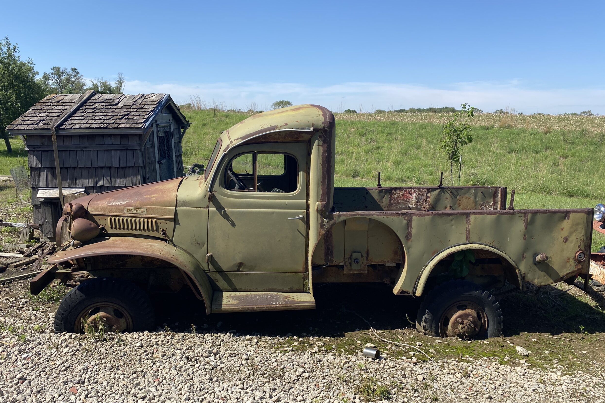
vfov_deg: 46.4
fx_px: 471
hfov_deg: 65.5
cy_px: 195
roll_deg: -1.2
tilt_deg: -7.7
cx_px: 296
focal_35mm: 28
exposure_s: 1/2410
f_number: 1.8
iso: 32
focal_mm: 4.25
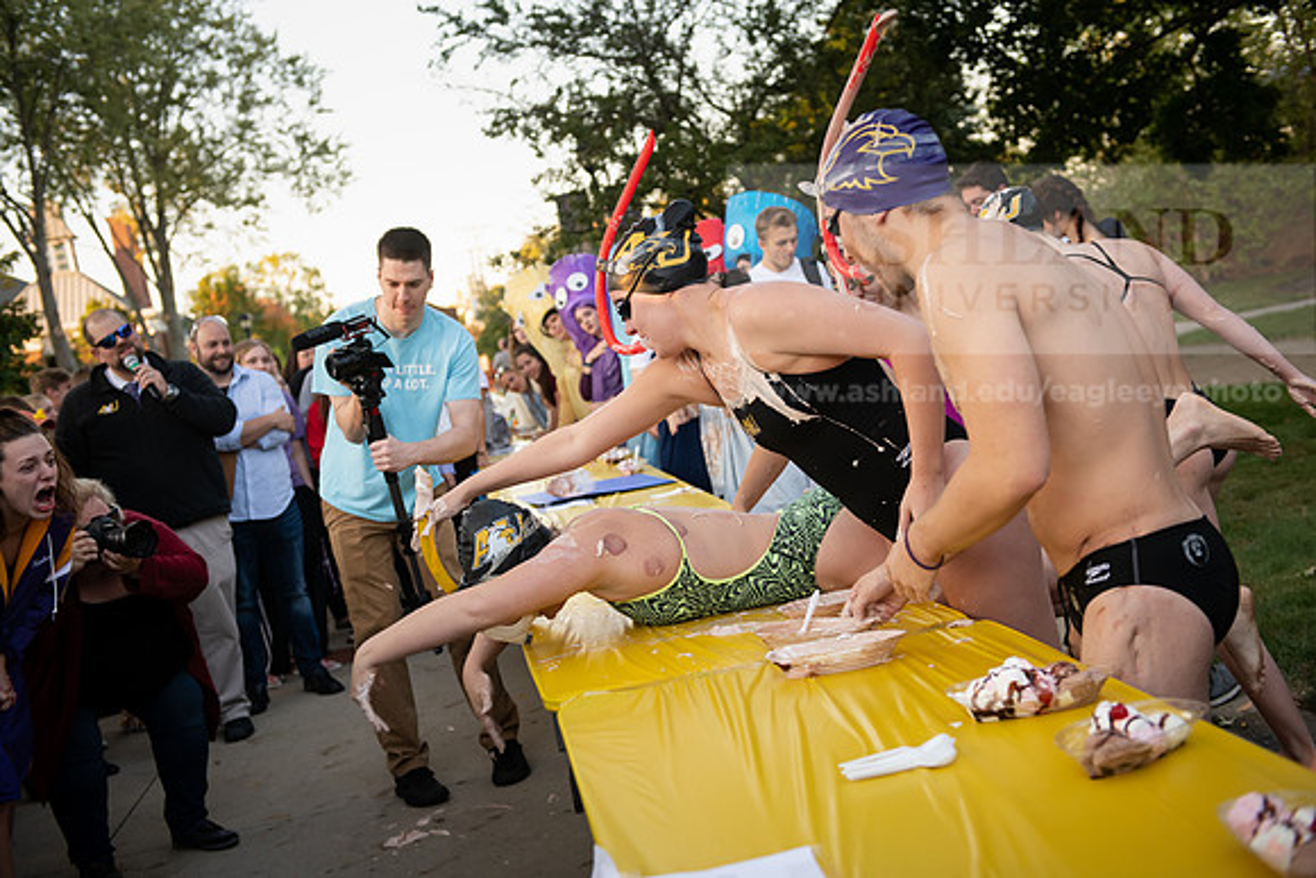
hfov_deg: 43.6
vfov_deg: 29.9
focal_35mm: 45
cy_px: 439
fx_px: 1645
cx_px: 658
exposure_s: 1/400
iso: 640
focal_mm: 45
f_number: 3.5
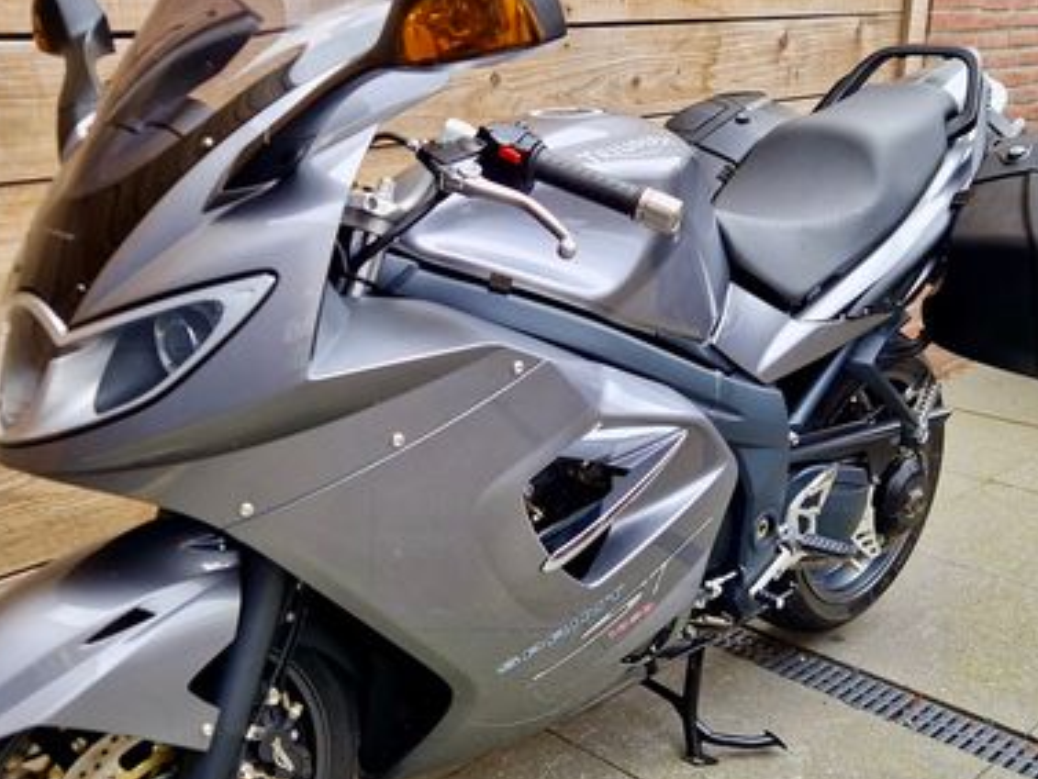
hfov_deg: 47.8
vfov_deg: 36.7
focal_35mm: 39
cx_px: 493
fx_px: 1170
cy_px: 471
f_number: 1.8
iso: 50
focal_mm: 5.4
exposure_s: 1/180
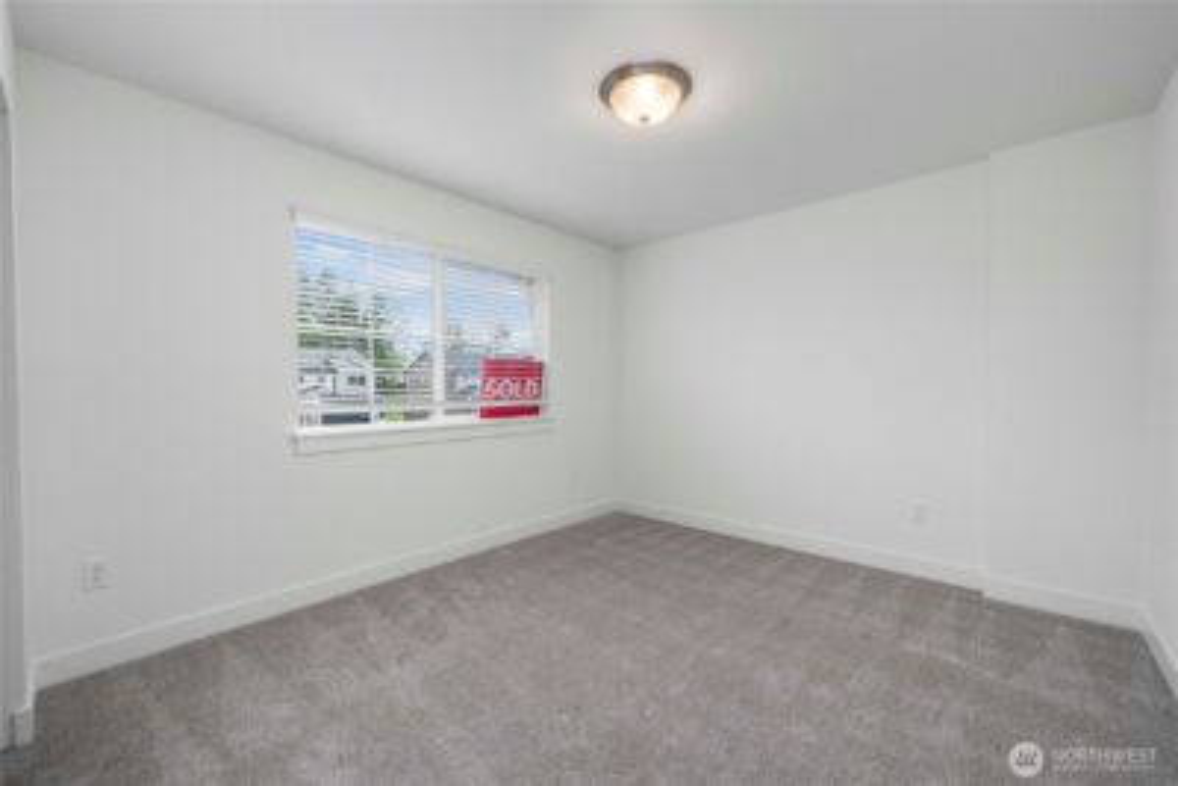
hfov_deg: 104.2
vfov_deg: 81.3
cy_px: 393
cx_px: 589
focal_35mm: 14
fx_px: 458
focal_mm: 14
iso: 200
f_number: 11
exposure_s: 1/60
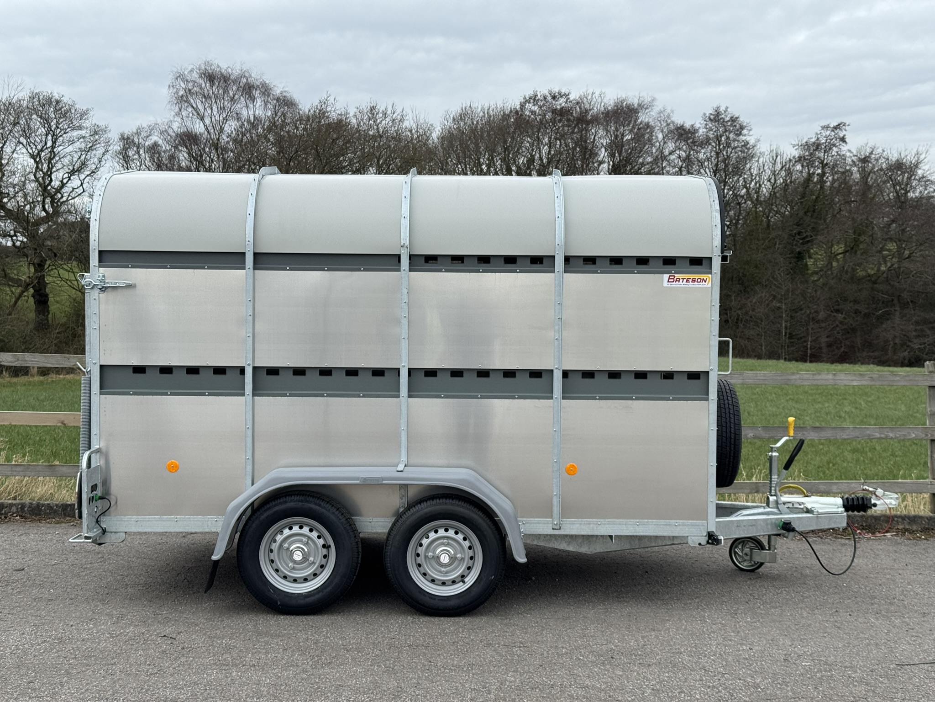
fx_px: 1297
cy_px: 351
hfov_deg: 39.7
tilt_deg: -3.5
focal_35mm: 48
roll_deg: +1.4
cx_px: 468
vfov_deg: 30.3
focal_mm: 6.76
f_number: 1.78
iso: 64
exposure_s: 1/1076
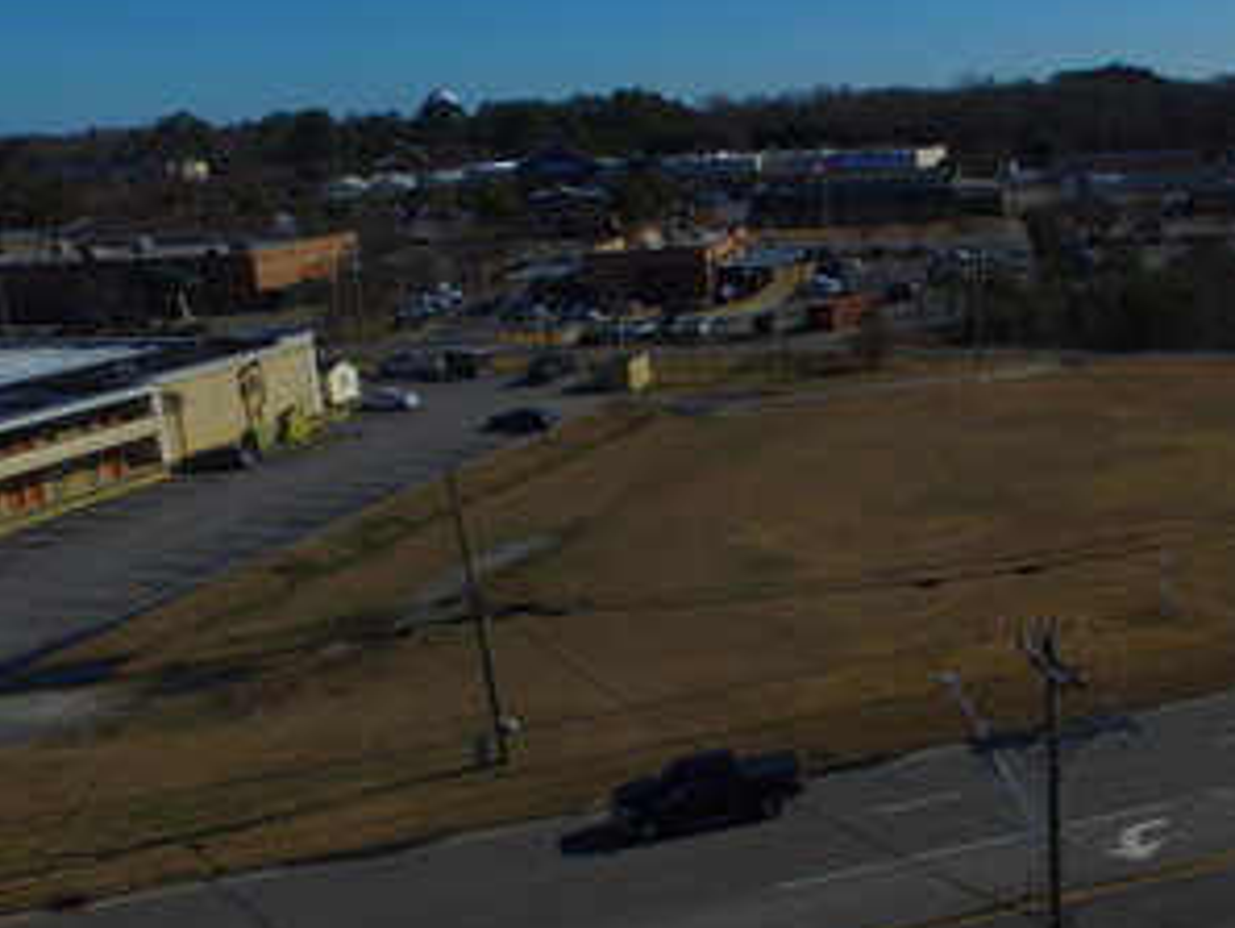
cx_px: 992
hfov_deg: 41.9
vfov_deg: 33.6
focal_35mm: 43
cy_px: 516
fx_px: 1535
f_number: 2.8
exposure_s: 1/3788
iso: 100
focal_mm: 3.61
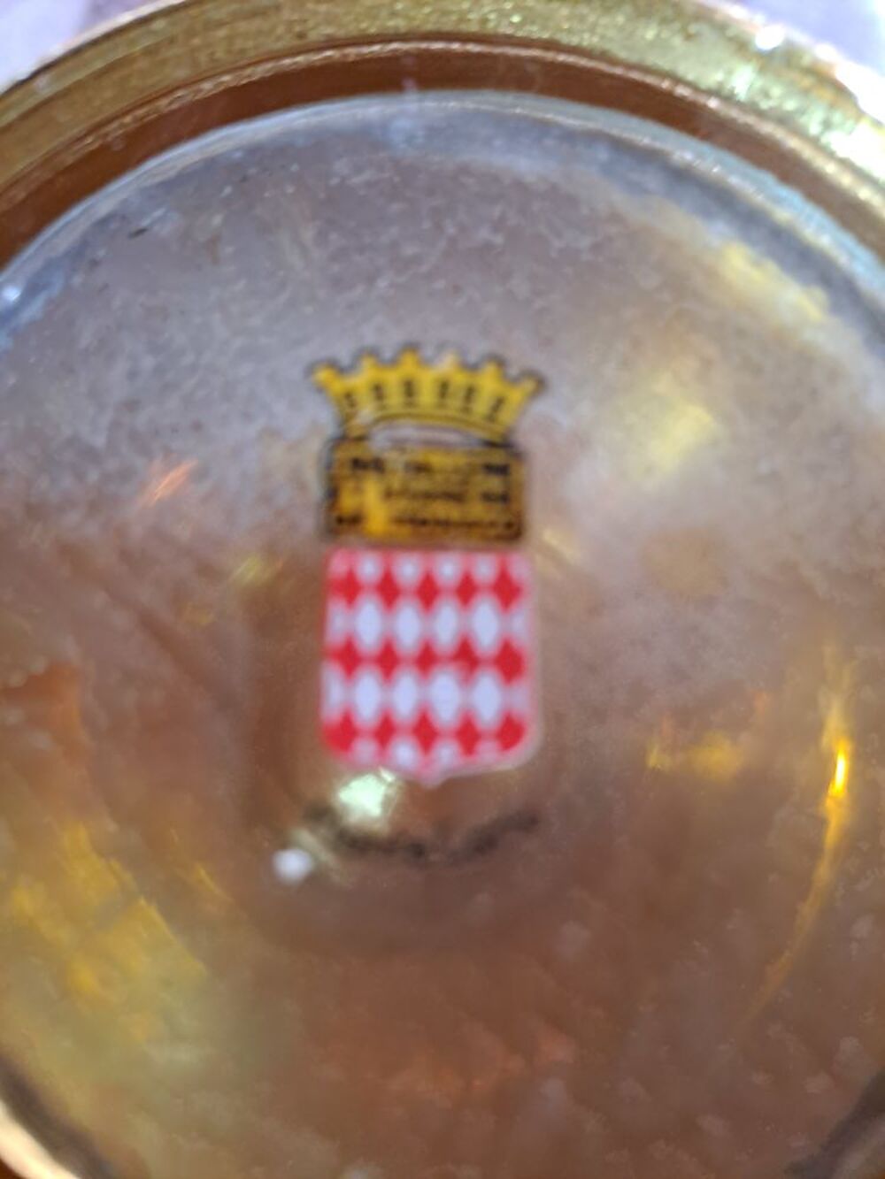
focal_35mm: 25
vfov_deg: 69.4
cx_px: 442
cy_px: 590
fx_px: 852
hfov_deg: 54.9
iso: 250
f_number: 1.8
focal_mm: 4.65
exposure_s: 1/33
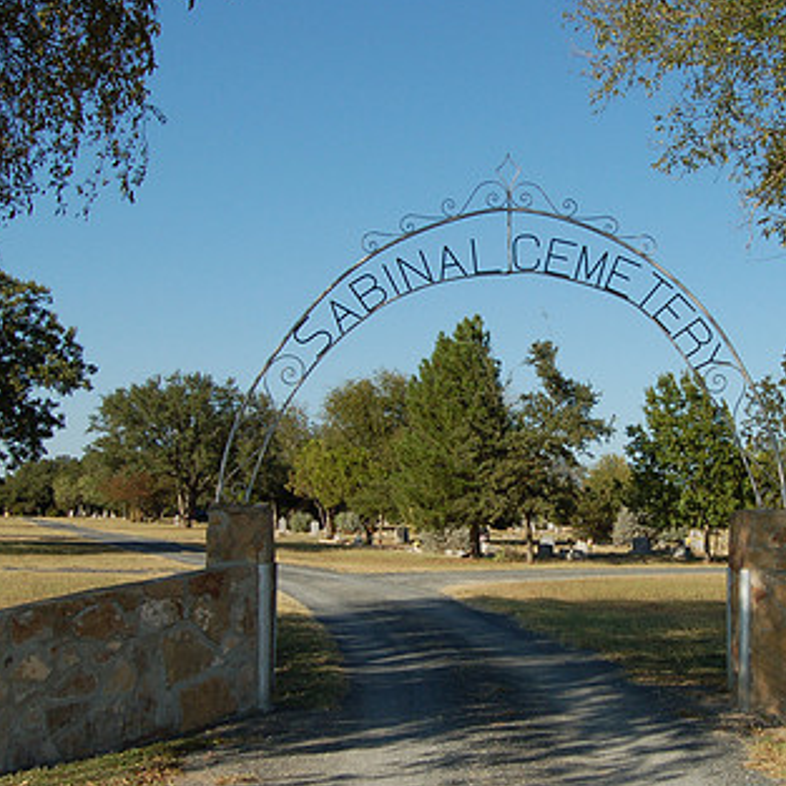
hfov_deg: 32.4
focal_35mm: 52
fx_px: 1336
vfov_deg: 32.8
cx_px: 550
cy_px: 389
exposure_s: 1/320
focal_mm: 22
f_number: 9
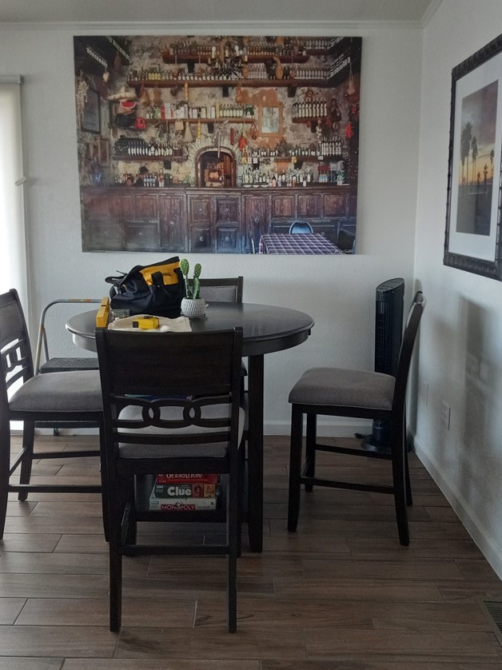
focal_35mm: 33
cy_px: 309
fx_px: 638
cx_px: 232
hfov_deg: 42.9
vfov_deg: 55.3
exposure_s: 1/60
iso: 200
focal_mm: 3.94
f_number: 1.8
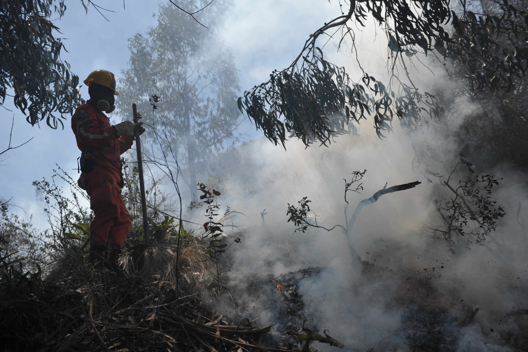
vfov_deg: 38.8
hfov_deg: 55.8
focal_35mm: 34
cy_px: 176
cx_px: 264
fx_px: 498
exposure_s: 1/5000
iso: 400
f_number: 4
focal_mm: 34
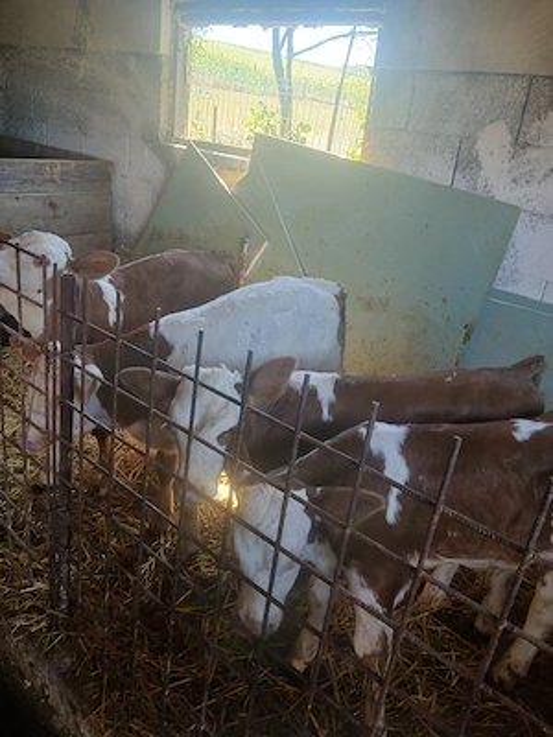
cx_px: 276
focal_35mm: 26
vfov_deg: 67.3
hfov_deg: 53.1
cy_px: 368
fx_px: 554
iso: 80
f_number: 1.8
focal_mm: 3.98
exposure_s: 1/50.3
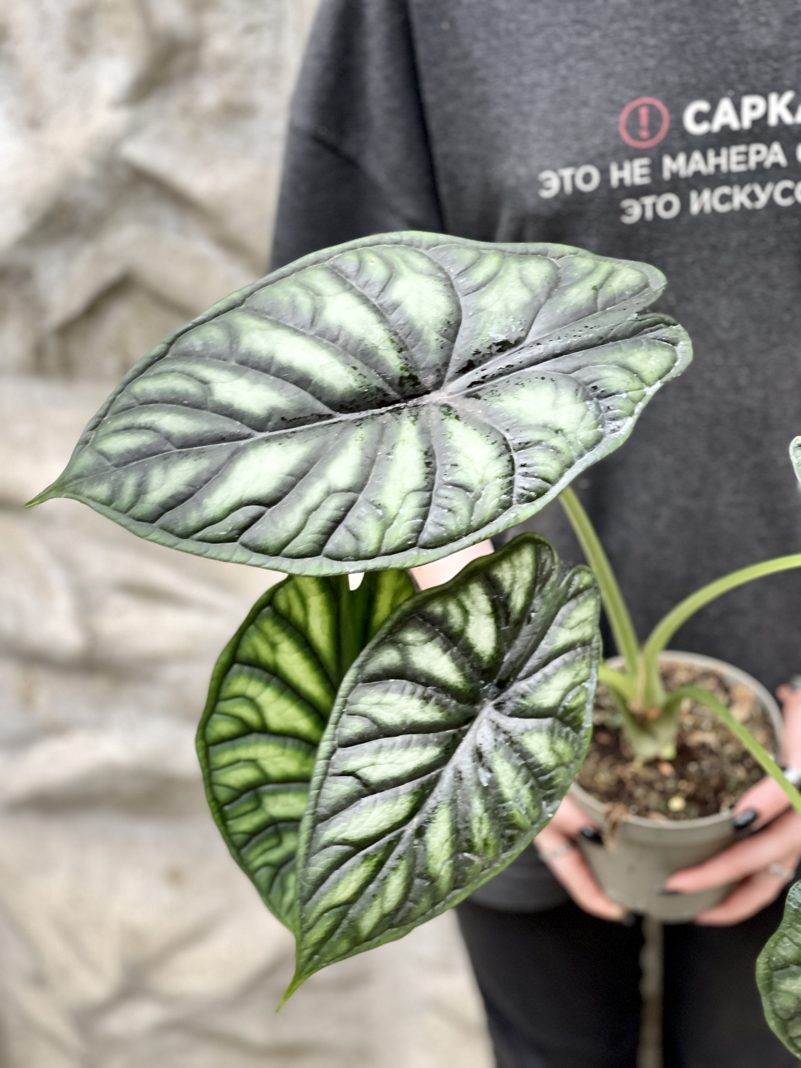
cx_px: 400
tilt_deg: -31.9
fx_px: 1975
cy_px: 534
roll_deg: -0.2
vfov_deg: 30.3
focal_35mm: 64
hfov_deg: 22.9
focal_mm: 7.5
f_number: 2.2
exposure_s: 1/50
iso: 160
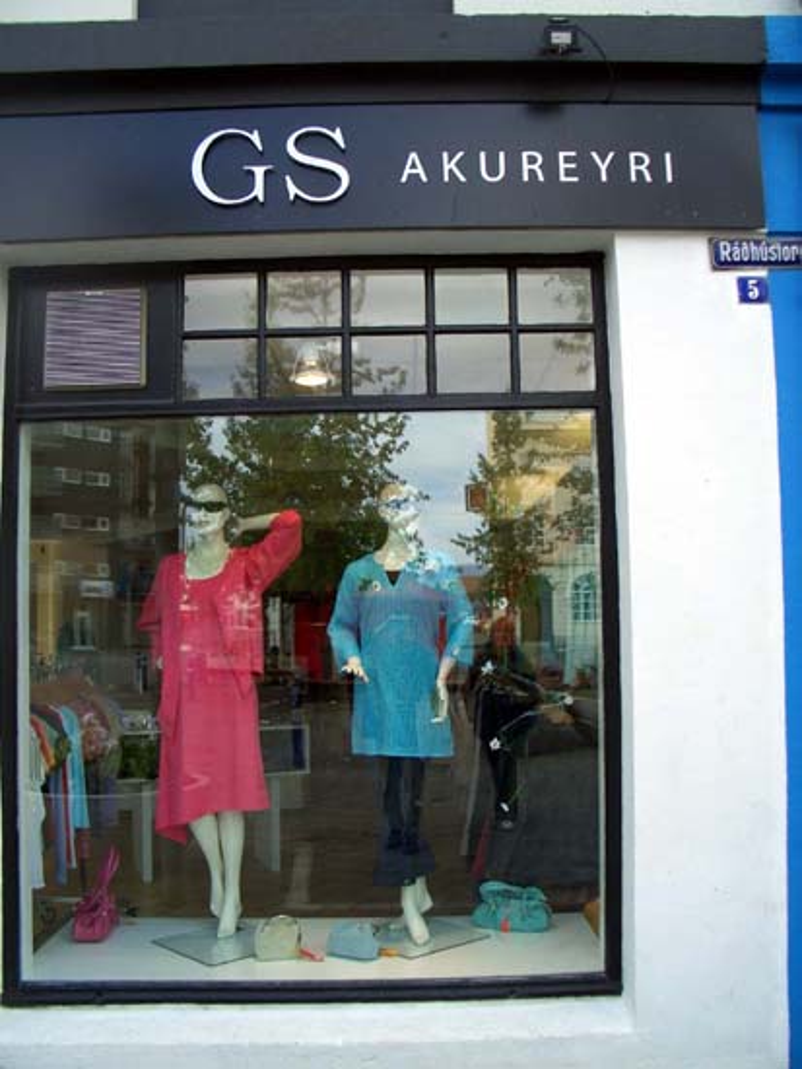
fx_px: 1080
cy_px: 534
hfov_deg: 40.7
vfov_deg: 52.6
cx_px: 401
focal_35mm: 35
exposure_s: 1/125
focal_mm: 5.8
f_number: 4.3
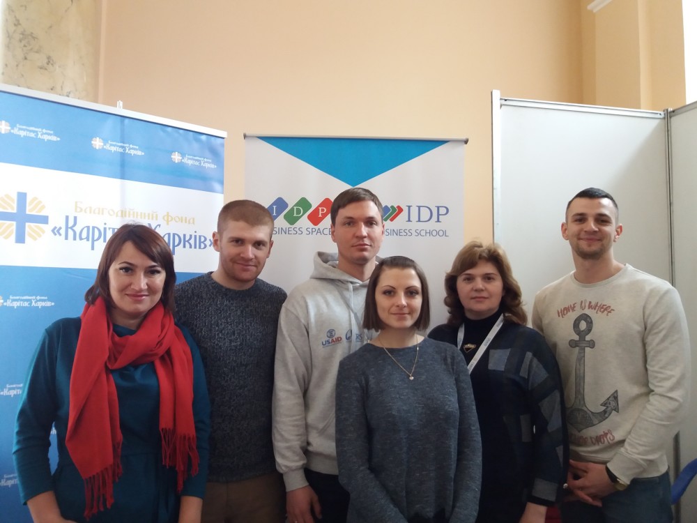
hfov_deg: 63.4
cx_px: 348
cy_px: 262
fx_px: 564
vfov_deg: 49.7
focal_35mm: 28
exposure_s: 1/33
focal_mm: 3.7
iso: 160
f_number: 1.9
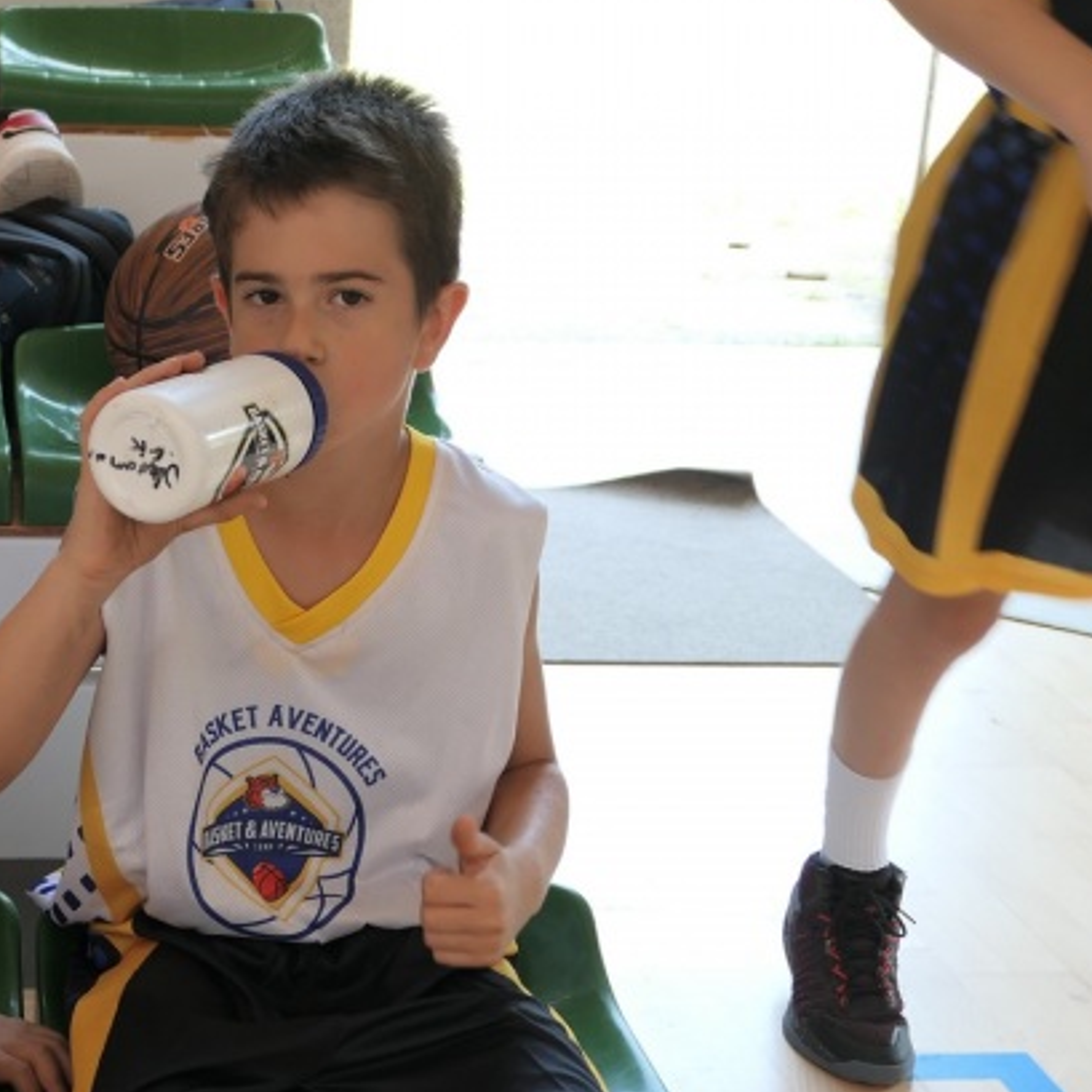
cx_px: 61
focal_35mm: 64
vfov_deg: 26.9
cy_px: 547
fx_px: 2284
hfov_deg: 25.8
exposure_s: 1/80
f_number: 2.8
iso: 160
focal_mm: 12.6
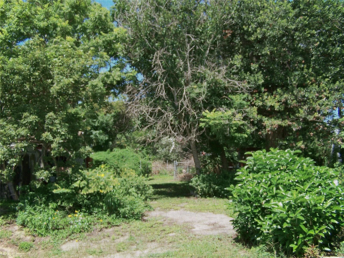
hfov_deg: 49.0
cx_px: 172
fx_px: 378
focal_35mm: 38
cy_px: 129
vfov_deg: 37.7
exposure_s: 1/250
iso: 80
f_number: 2.8
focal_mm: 6.3
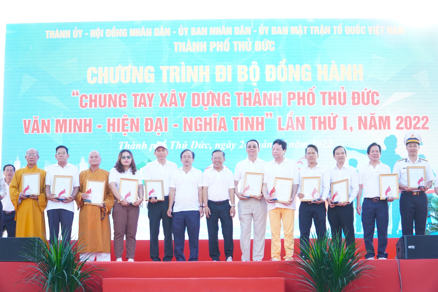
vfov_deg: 18.5
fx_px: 894
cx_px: 219
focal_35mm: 74
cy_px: 146
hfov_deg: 27.5
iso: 250
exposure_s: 1/200
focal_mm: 49
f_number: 4
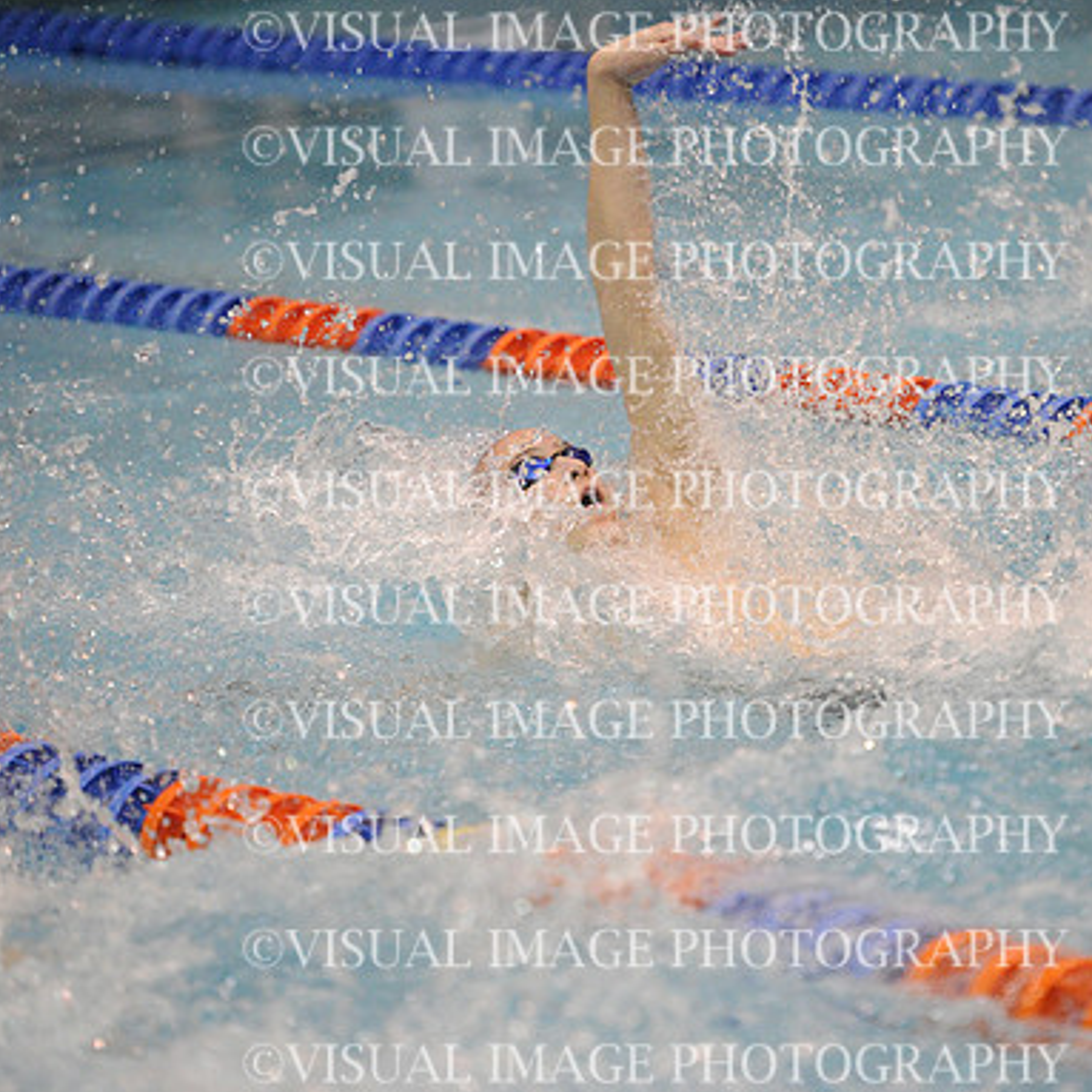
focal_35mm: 225
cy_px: 547
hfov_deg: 7.8
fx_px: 8030
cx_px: 656
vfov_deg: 7.8
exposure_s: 1/640
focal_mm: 175
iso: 8000
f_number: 2.8
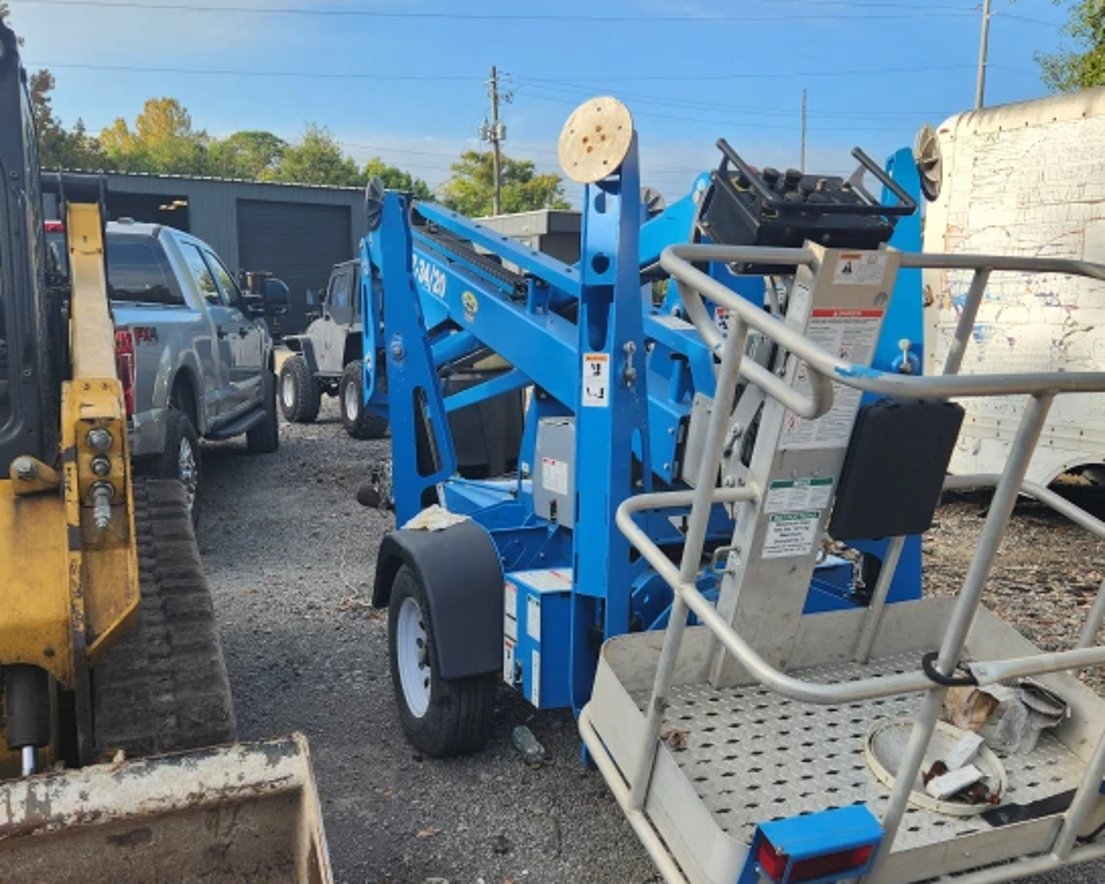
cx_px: 587
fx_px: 1079
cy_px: 496
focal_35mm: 33
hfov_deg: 54.2
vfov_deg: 44.4
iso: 20
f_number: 1.8
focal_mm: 5.4
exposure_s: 1/744
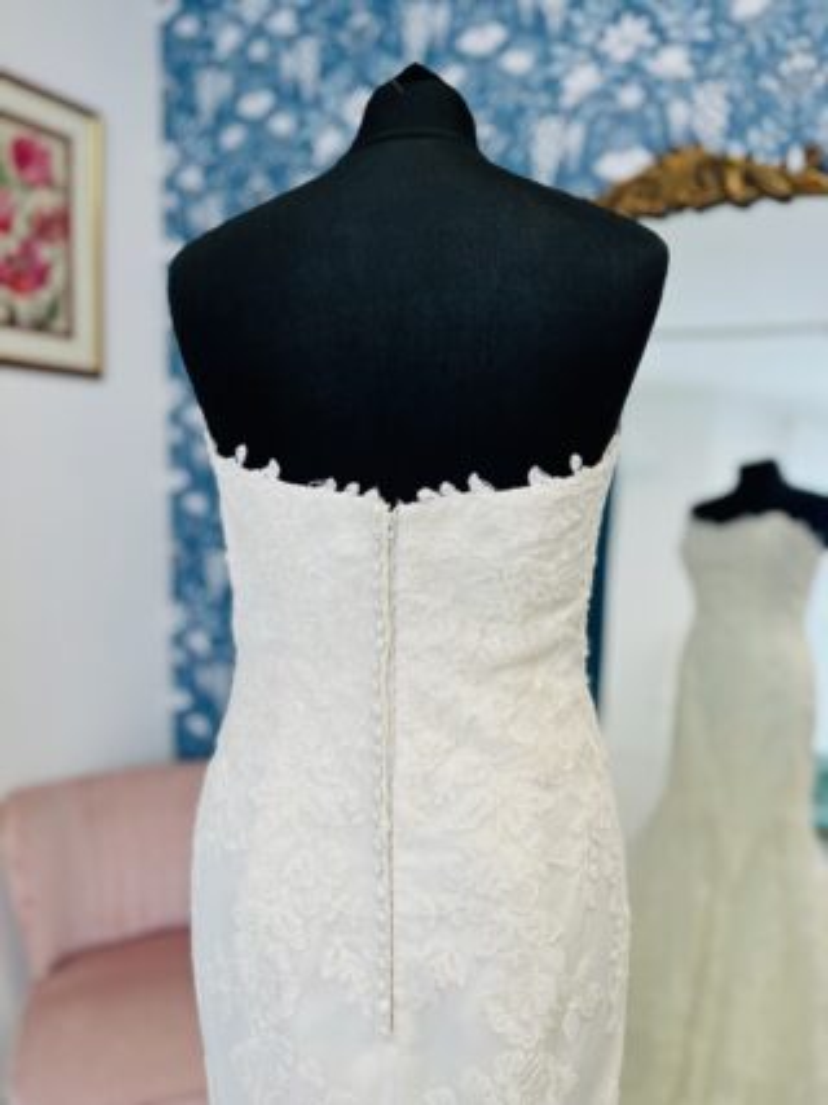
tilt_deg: -4.1
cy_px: 552
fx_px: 830
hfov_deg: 53.0
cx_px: 414
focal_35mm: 26
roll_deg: +0.3
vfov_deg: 67.3
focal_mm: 5.1
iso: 32
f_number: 1.6
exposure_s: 1/100
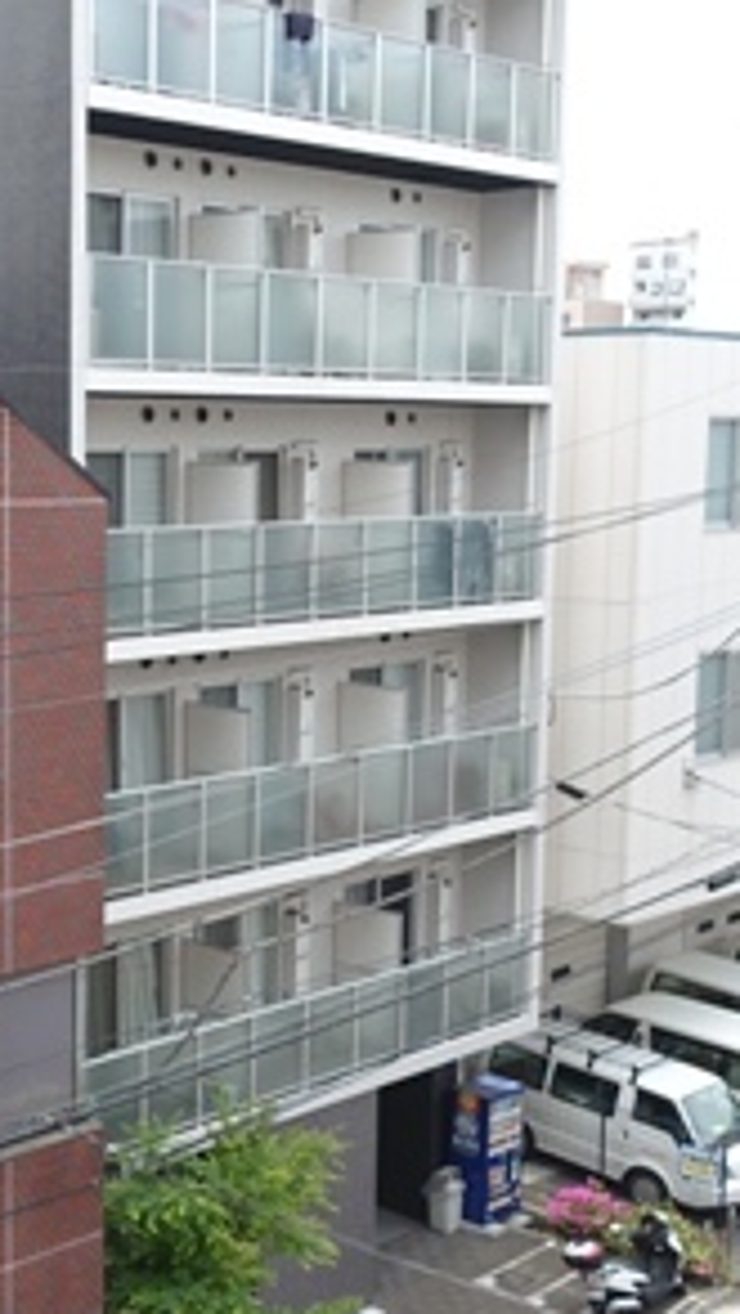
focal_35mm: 55
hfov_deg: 21.3
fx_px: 1917
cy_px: 697
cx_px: 49
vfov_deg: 37.8
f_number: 2.8
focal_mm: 8.8
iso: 125
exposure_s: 1/640
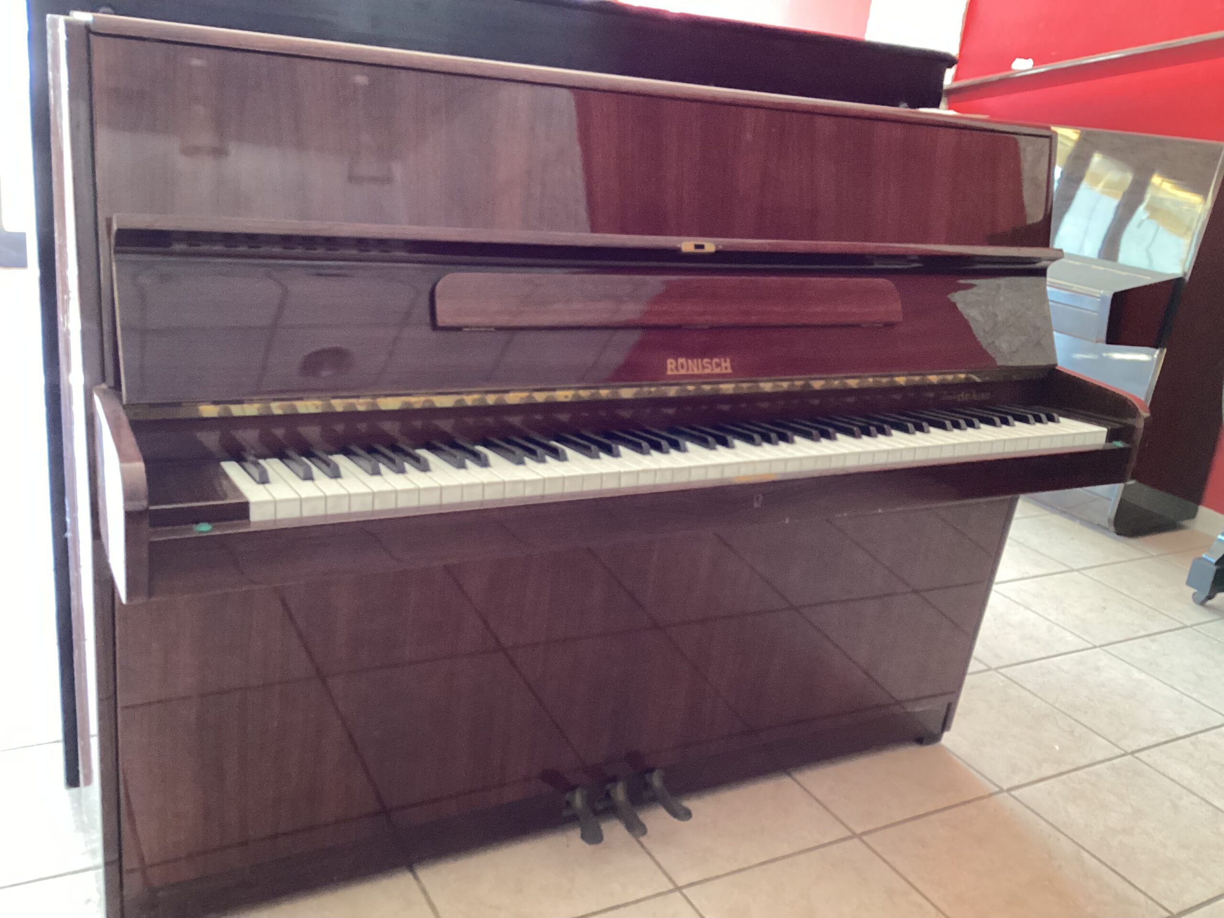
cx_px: 612
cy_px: 459
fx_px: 1096
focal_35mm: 31
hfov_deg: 58.4
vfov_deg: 45.4
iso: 250
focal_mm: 3.3
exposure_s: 1/50
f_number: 2.4
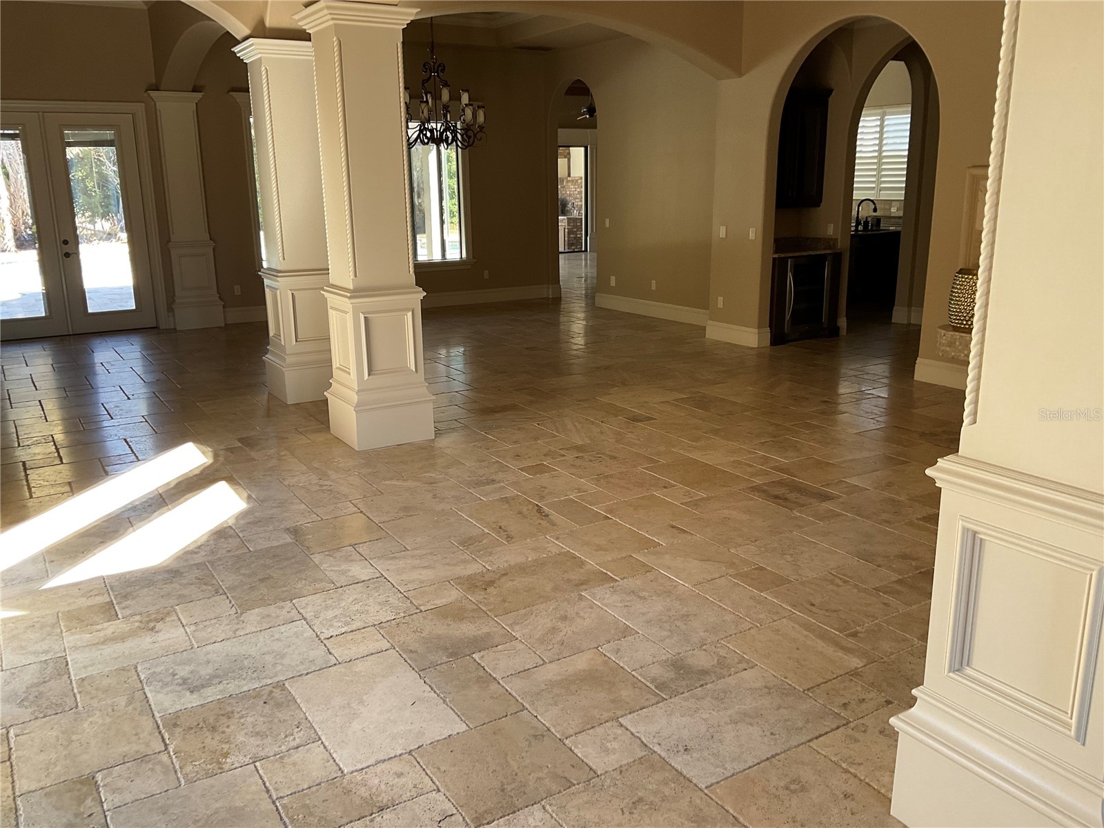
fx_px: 925
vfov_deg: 48.2
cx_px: 552
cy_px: 414
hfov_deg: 61.7
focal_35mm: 29
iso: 64
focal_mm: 3
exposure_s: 1/122
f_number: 1.8
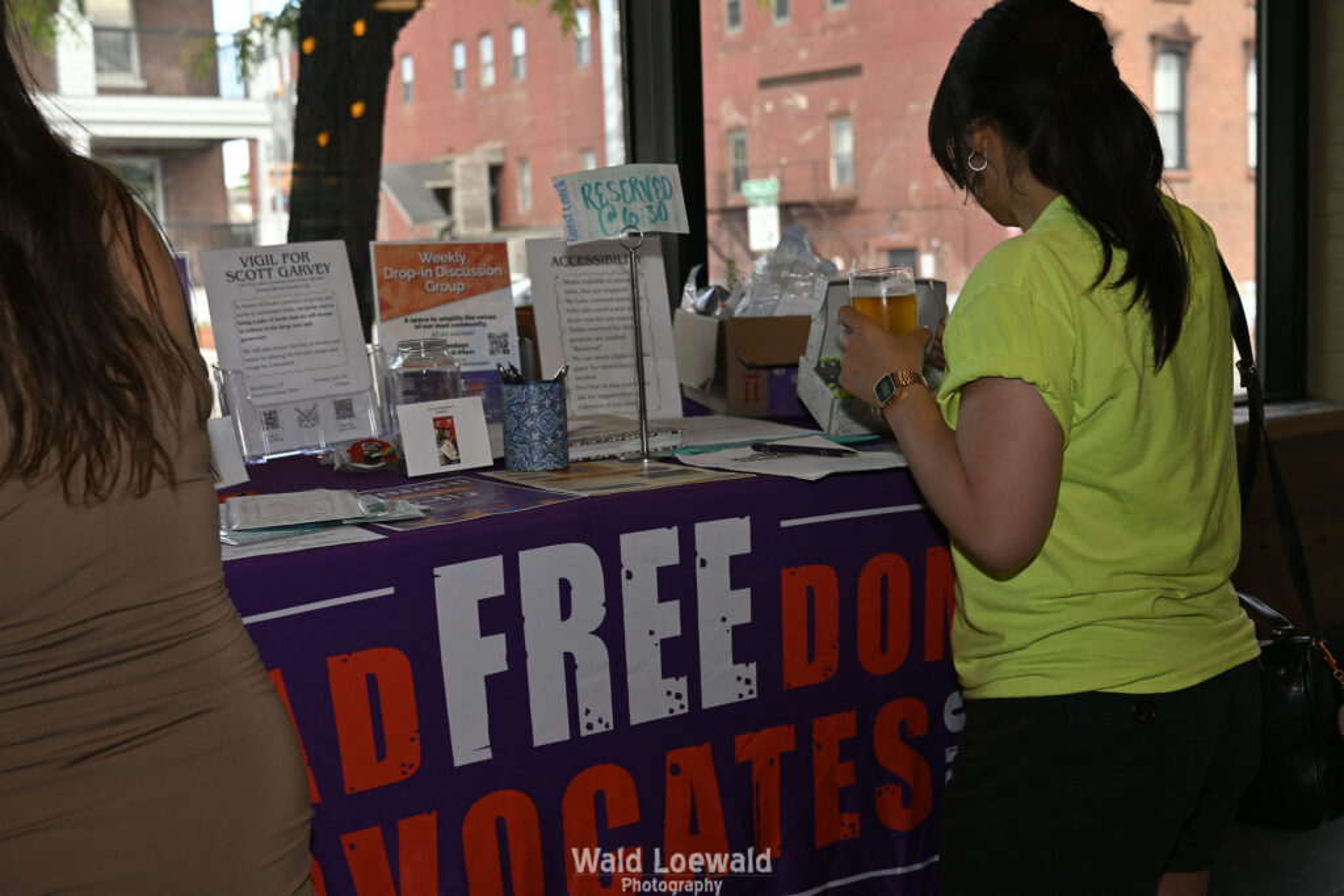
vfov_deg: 31.9
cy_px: 448
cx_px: 672
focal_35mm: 42
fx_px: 1568
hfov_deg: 46.4
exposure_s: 1/100
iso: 200
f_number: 3.5
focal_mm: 28
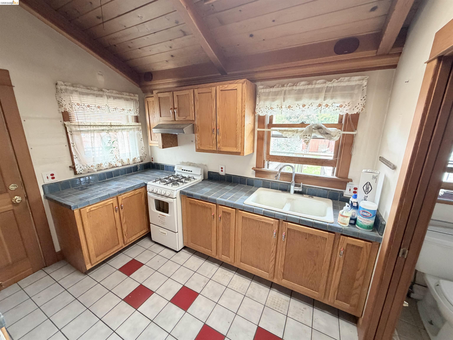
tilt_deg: -13.7
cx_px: 226
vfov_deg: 85.7
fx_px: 183
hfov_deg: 102.1
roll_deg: -0.2
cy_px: 170
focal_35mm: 14
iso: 320
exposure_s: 1/116
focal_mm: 2.22
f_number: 2.2
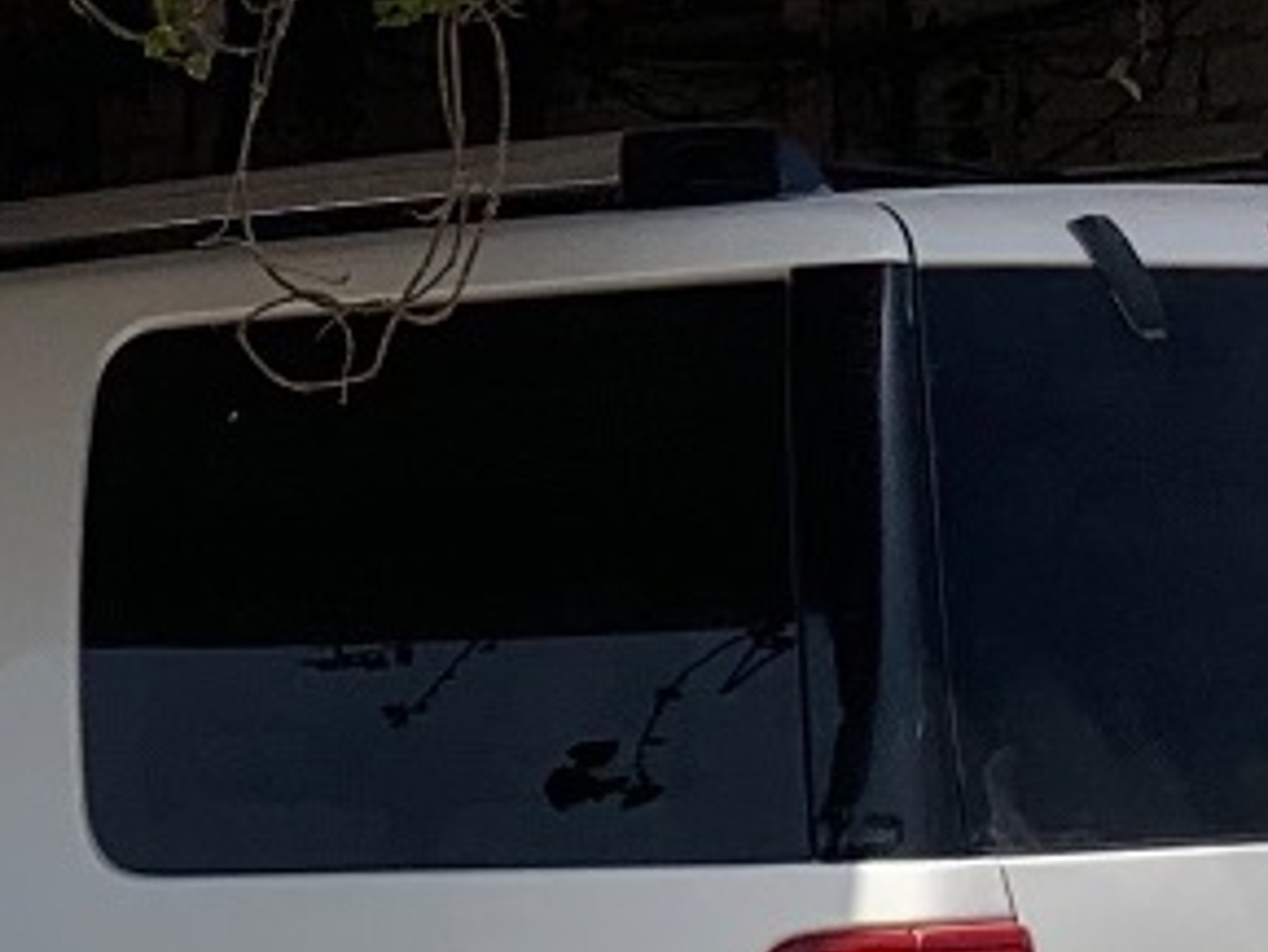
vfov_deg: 8.2
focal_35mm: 180
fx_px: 6596
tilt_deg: +3.9
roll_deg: +0.6
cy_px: 57
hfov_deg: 10.9
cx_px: -79
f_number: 1.8
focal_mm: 4.25
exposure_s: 1/3185
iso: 25
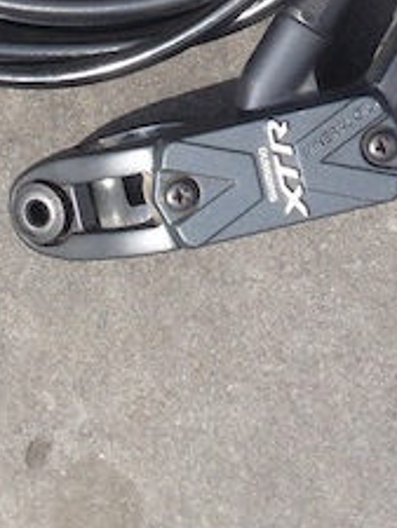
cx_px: 143
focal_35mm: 150
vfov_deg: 12.5
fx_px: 2292
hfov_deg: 9.9
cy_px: -272
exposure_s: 1/775
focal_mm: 4.13
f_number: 2.4
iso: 50
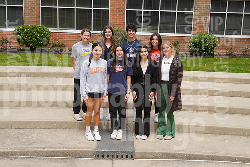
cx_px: 125
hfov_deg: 42.3
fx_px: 323
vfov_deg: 29.0
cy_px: 84
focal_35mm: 46
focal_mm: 31
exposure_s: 1/125
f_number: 8
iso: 100
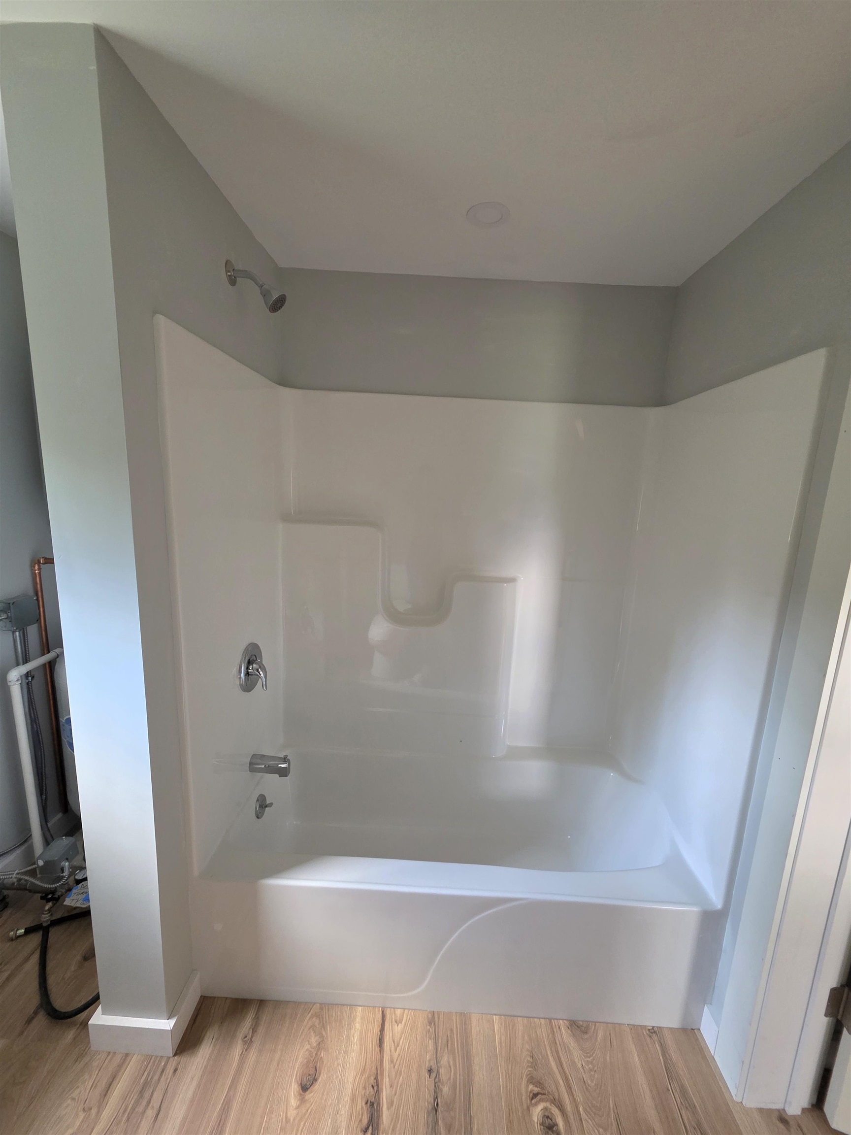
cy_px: 568
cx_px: 426
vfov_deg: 106.2
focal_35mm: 13
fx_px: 426
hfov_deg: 89.9
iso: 500
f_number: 1.9
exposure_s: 1/60.2
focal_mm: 2.2
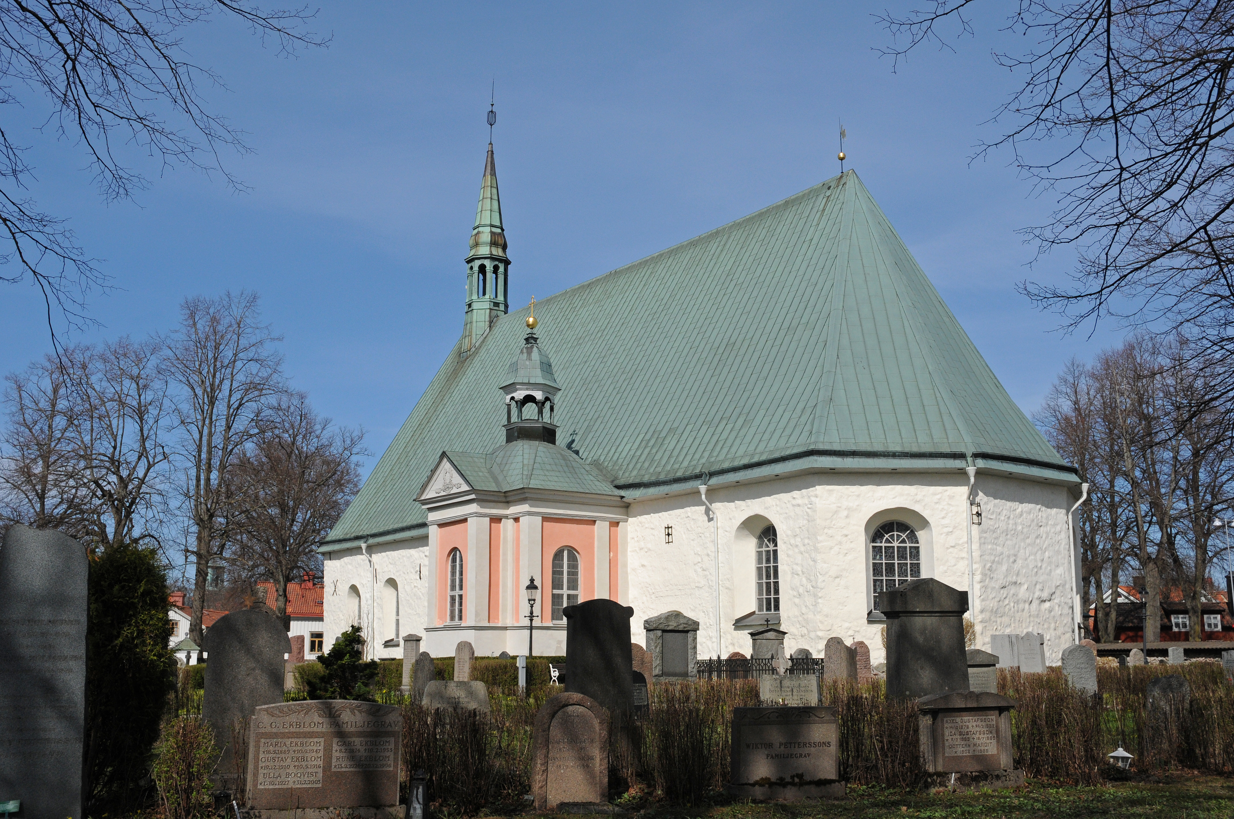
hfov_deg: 48.0
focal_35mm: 40
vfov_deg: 32.9
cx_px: 617
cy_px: 410
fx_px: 1387
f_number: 6.3
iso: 400
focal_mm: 27
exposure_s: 1/3200
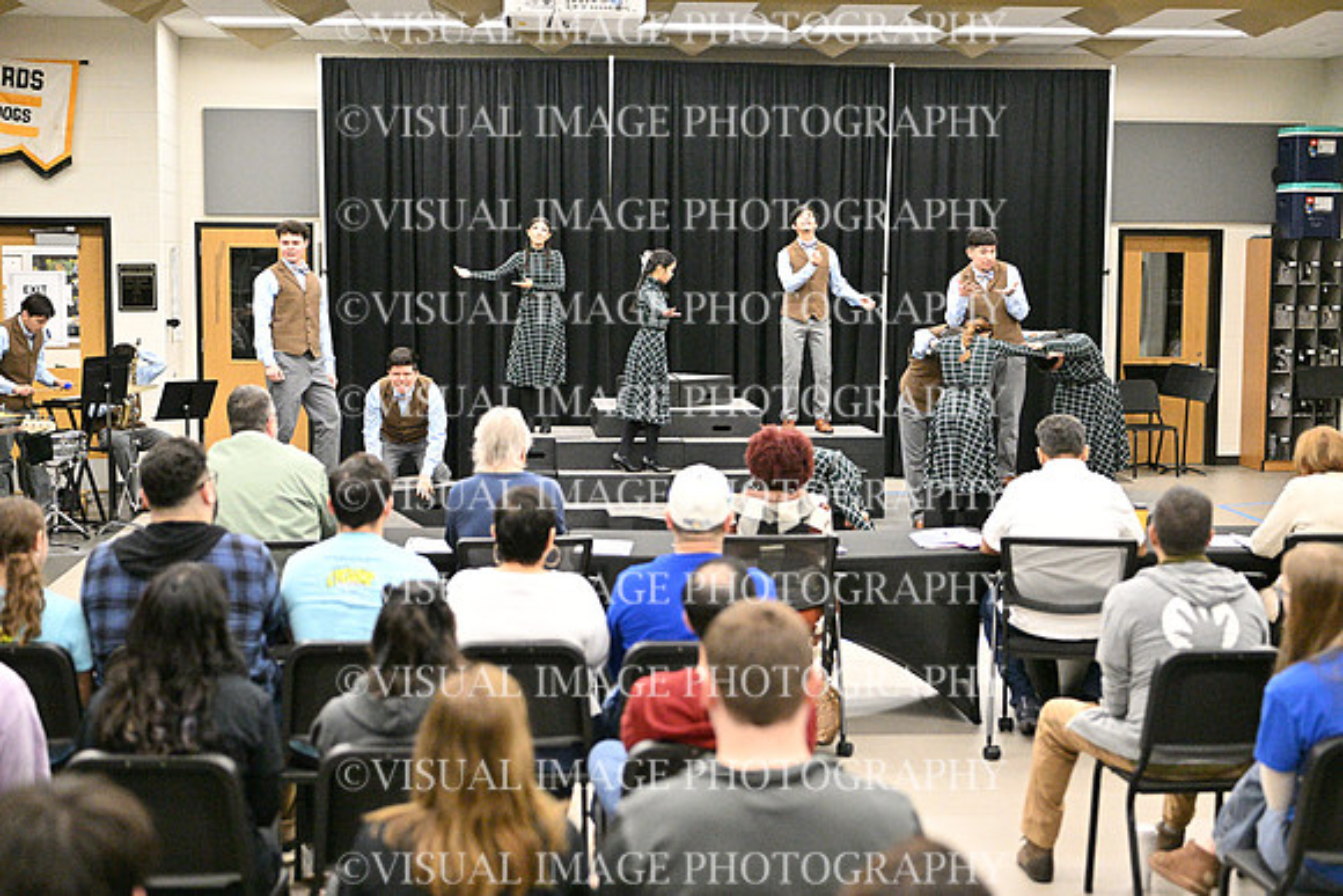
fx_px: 1828
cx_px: 672
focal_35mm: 49
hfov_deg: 40.3
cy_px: 448
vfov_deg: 27.5
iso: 12800
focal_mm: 49
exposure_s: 1/1000
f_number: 2.2
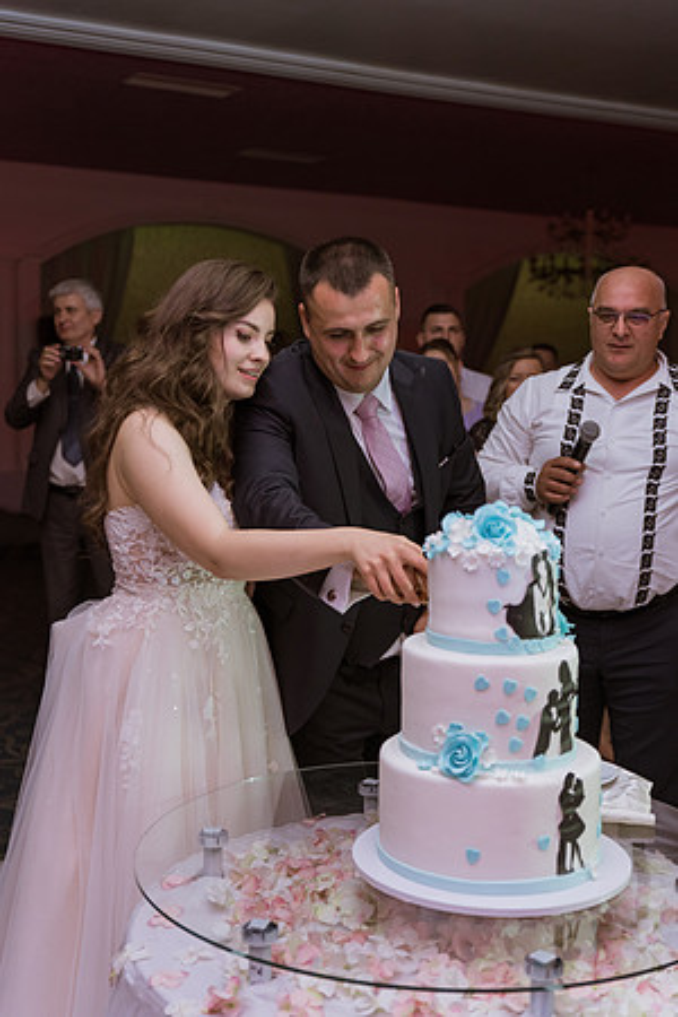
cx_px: 339
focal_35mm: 48
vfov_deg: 41.1
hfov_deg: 28.1
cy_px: 508
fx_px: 1356
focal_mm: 48
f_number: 2.8
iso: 1000
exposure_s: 1/125
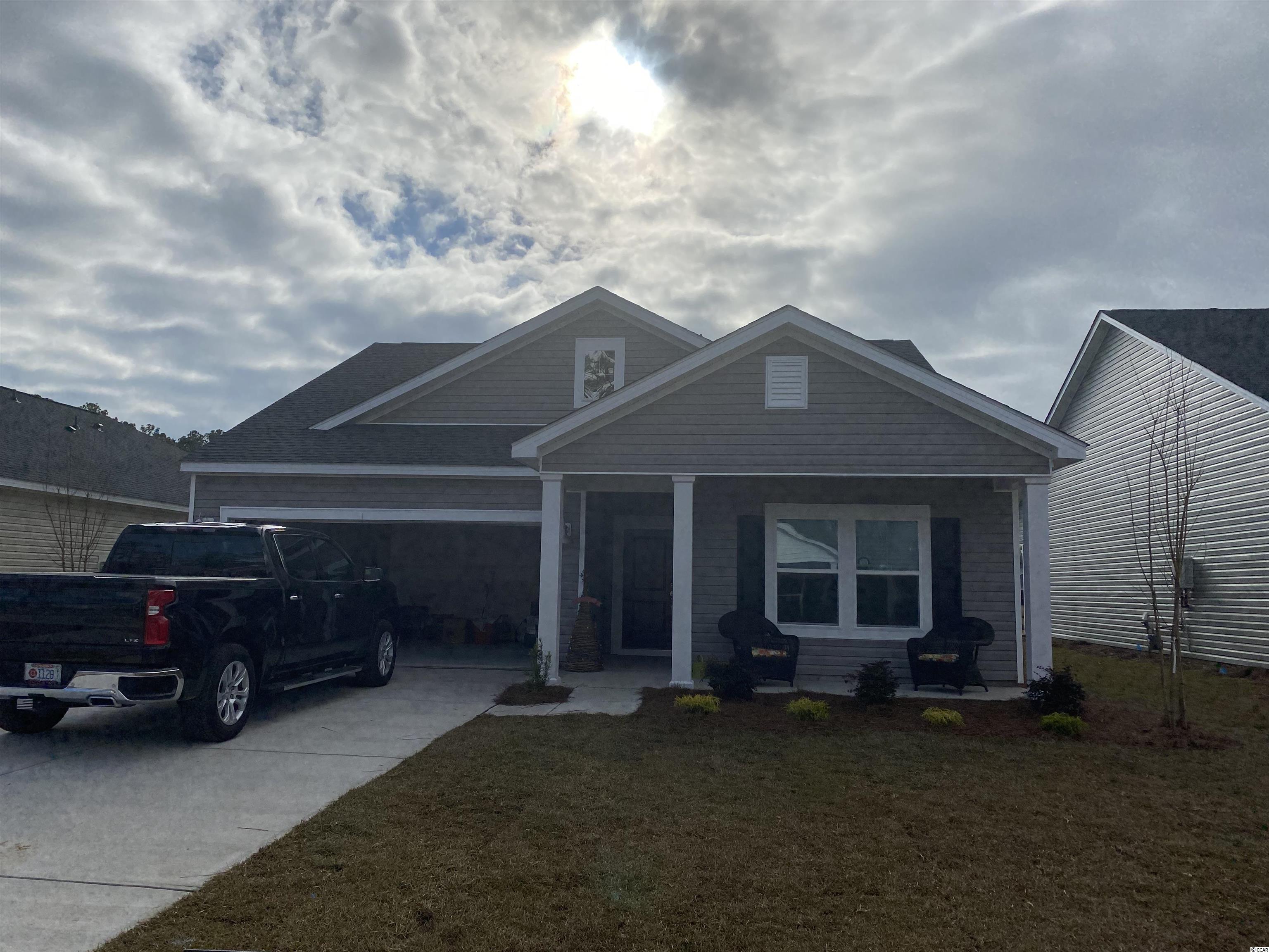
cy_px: 476
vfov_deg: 53.1
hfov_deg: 67.3
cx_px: 634
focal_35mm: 26
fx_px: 953
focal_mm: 4.25
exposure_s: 1/10417
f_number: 1.8
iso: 32
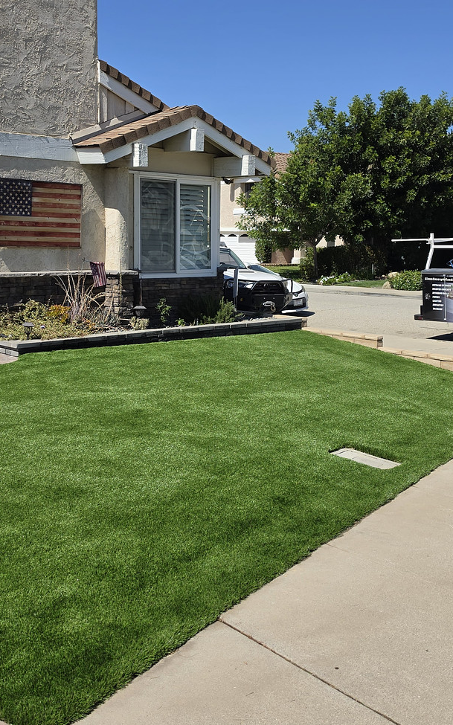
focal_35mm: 40
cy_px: 303
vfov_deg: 49.1
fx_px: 790
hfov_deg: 32.0
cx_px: 211
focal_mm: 6.5
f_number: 1.4
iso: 50
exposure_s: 1/7939
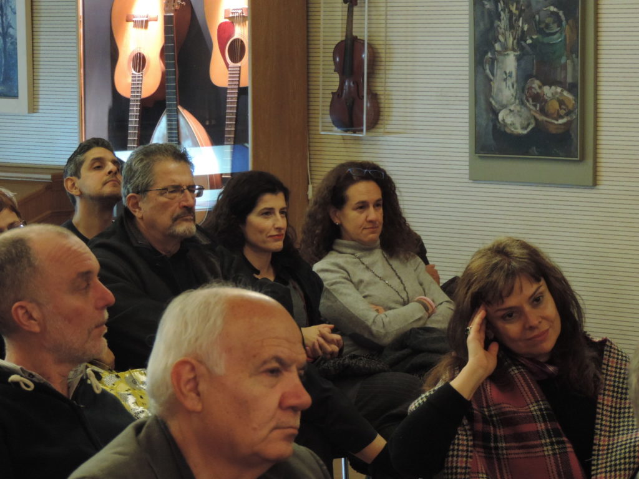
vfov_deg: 9.6
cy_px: 240
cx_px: 320
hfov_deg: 12.7
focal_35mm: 155
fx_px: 2861
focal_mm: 27.6
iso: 800
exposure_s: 1/13
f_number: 4.4
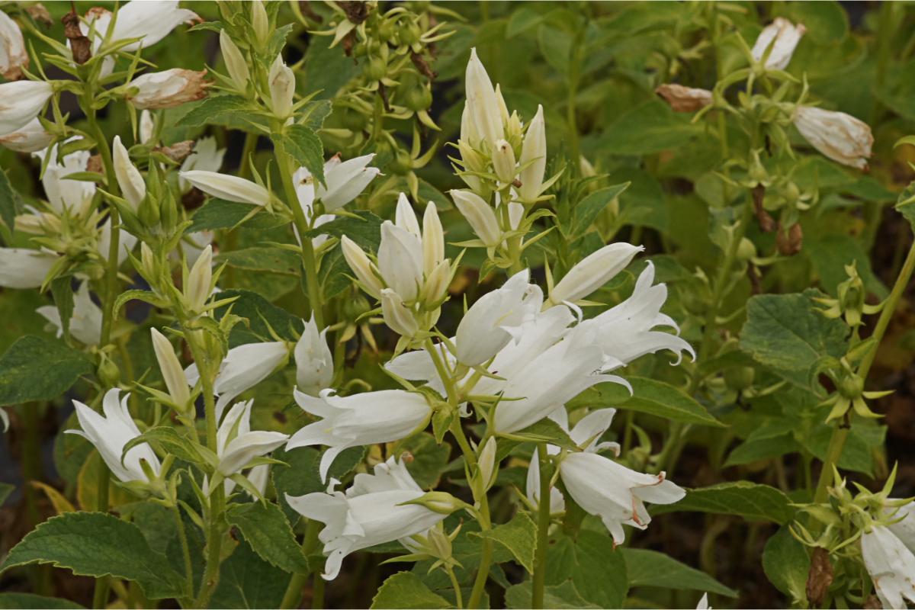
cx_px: 458
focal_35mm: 150
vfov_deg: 9.1
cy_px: 305
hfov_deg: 13.7
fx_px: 3812
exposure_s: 1/160
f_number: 13
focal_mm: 100
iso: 500
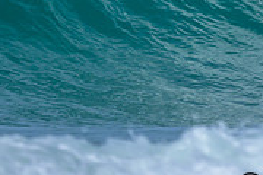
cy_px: -158
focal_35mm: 3554
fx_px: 25962
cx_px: 376
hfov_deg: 0.6
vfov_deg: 0.4
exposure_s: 1/2000
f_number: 6.3
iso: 180
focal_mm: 800
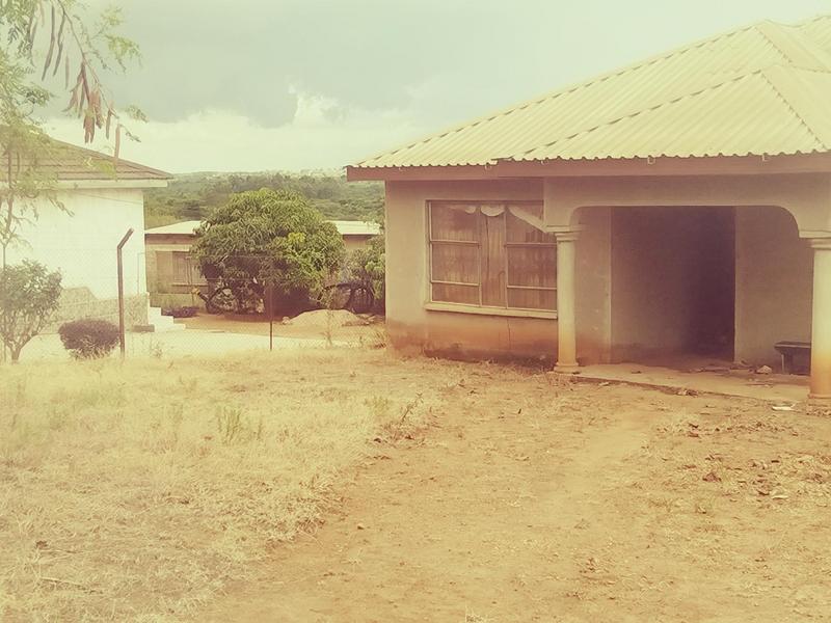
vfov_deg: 27.5
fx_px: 1272
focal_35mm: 53
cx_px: 416
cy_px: 312
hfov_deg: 36.2
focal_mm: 4.95
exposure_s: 1/717
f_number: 1.9
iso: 100
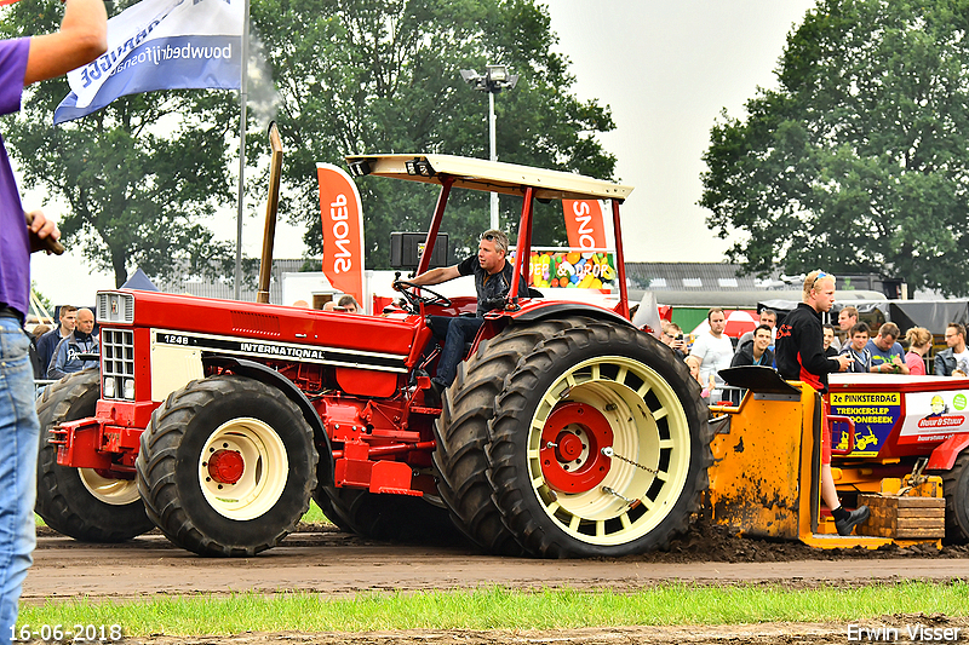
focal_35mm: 168
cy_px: 322
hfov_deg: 12.2
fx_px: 4521
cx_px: 484
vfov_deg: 8.2
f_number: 9
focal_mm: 112
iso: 500
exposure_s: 1/160
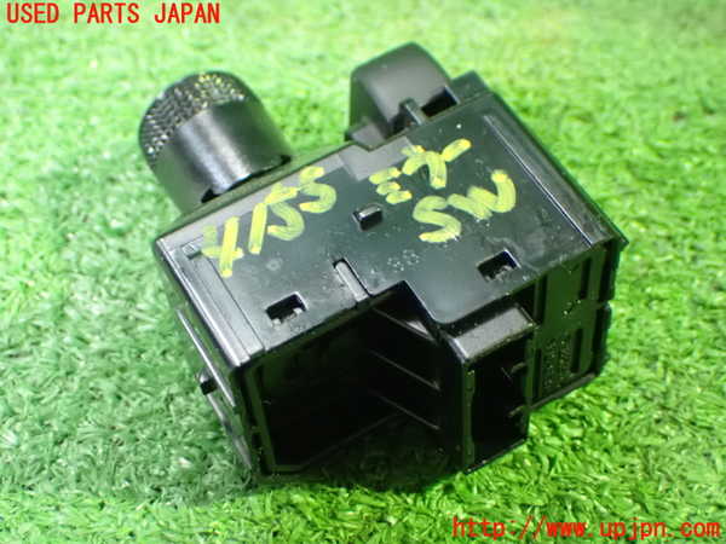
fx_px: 1405
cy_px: 272
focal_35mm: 67
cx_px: 363
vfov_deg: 21.9
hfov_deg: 29.0
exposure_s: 1/13
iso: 1600
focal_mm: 11.88
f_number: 3.8
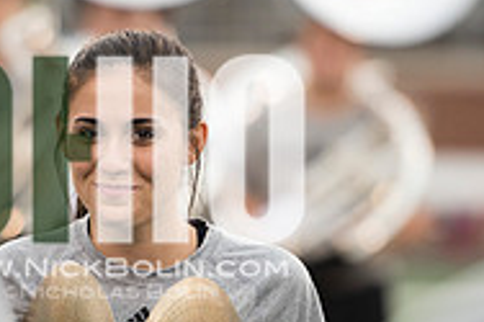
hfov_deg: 3.3
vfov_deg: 2.2
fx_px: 8288
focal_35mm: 617
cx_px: 111
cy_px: 176
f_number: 2.8
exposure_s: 1/1250
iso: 1000
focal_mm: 200
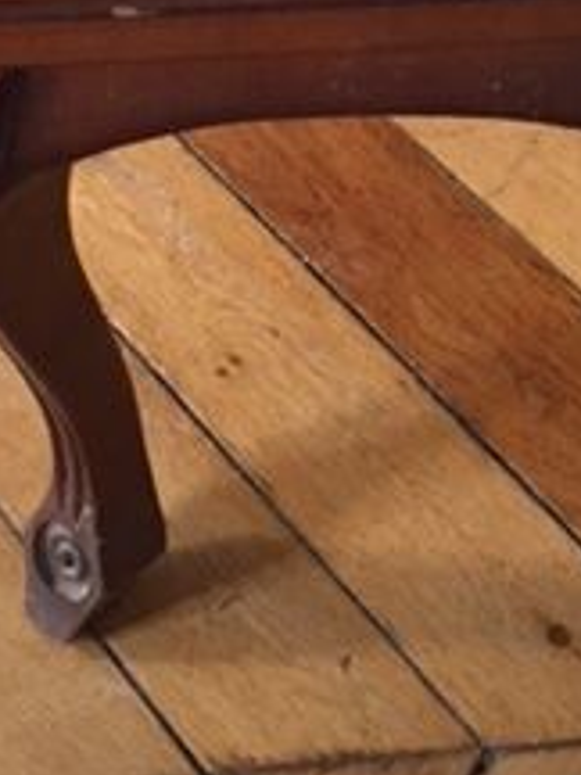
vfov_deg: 22.1
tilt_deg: -45.2
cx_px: 653
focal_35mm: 86
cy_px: 36
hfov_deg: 16.6
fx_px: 1925
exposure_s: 1/20
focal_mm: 4.15
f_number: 2.2
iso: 250
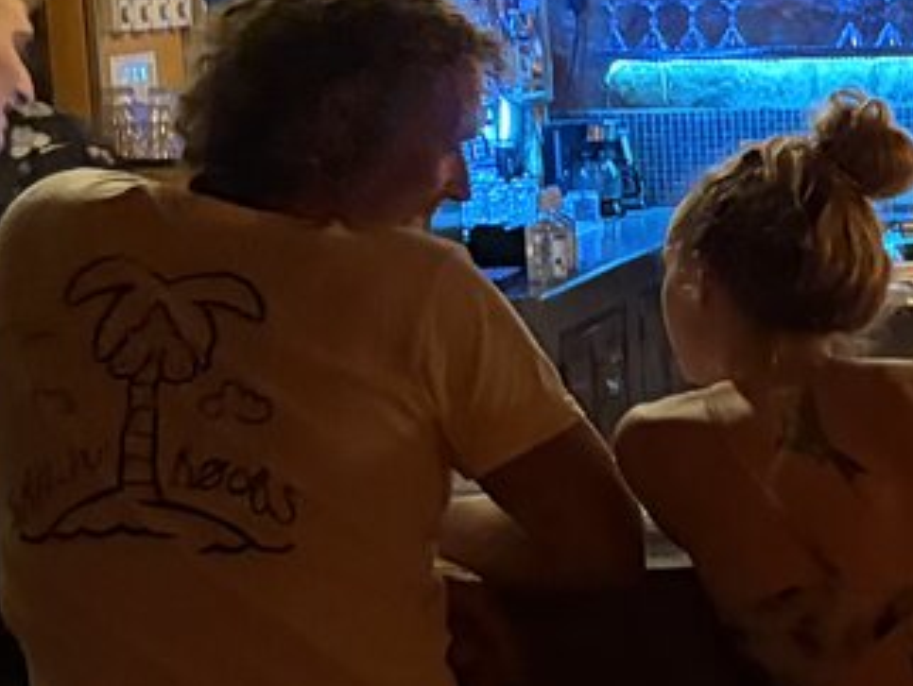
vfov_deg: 11.5
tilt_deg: -5.8
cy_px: 249
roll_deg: +0.8
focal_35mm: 129
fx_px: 3405
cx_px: 2189
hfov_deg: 12.2
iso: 800
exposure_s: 1/30
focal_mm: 5.96
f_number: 1.6
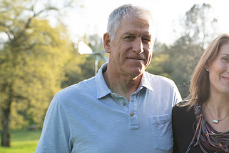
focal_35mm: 65
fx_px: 413
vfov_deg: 20.9
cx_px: 206
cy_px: 58
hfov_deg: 29.7
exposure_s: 1/250
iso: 125
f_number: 3.5
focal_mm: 36
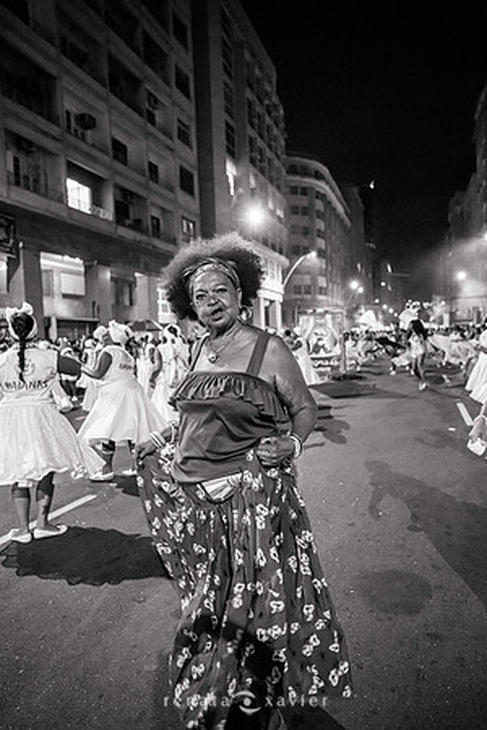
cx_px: 244
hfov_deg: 53.1
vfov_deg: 73.7
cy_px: 365
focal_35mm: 24
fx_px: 487
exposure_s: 1/200
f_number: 2.5
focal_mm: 24
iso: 5000
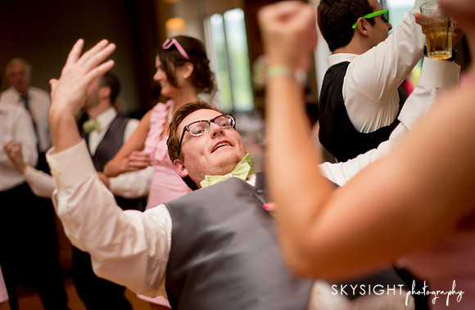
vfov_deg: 22.3
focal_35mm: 60
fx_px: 788
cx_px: 203
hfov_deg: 33.5
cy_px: 176
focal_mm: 50
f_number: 1.6
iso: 1000
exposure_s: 1/80
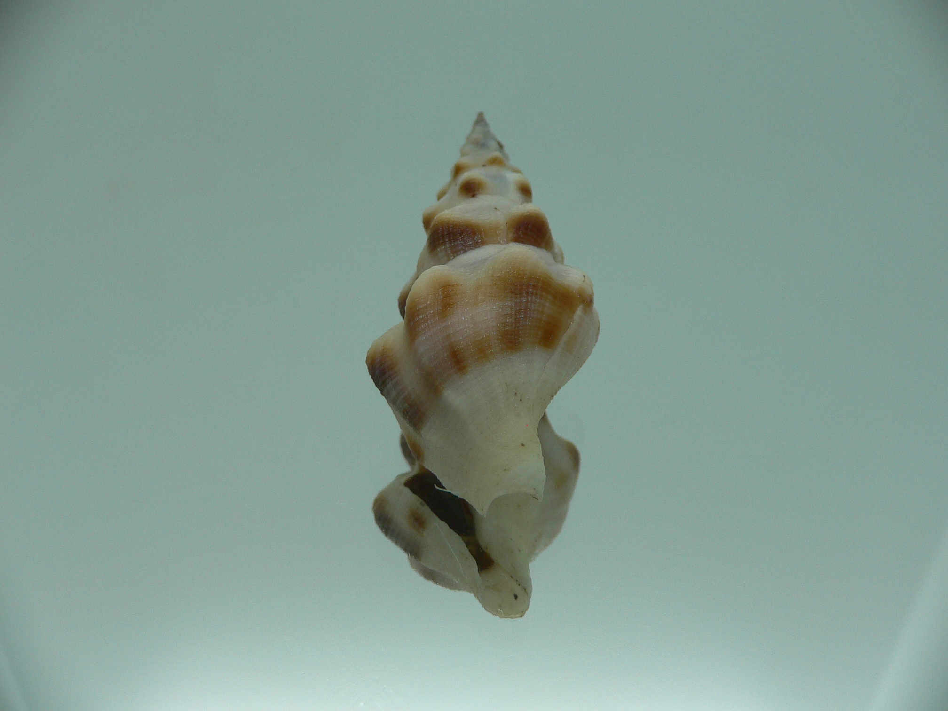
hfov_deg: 52.6
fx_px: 959
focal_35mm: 35
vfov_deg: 40.7
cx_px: 474
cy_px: 356
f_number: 2.8
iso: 80
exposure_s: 1/60
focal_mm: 4.6
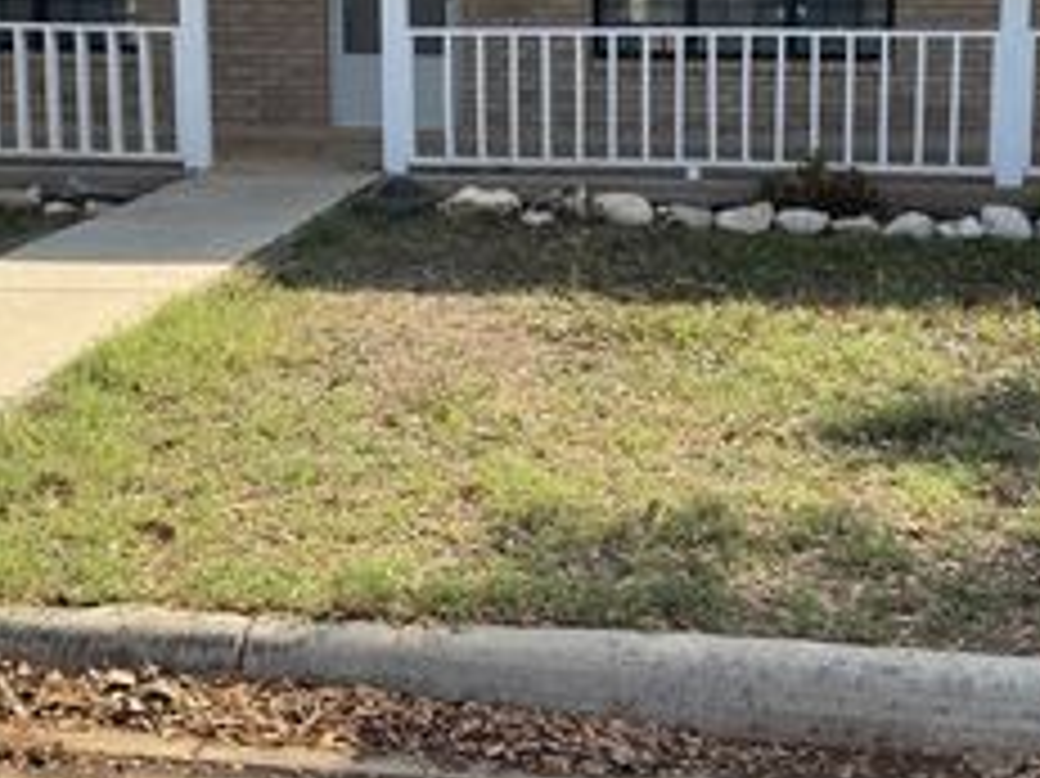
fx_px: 1561
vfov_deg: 27.6
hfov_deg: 36.8
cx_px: 576
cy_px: 178
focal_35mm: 52
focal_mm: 6.76
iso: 80
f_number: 1.78
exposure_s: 1/1923
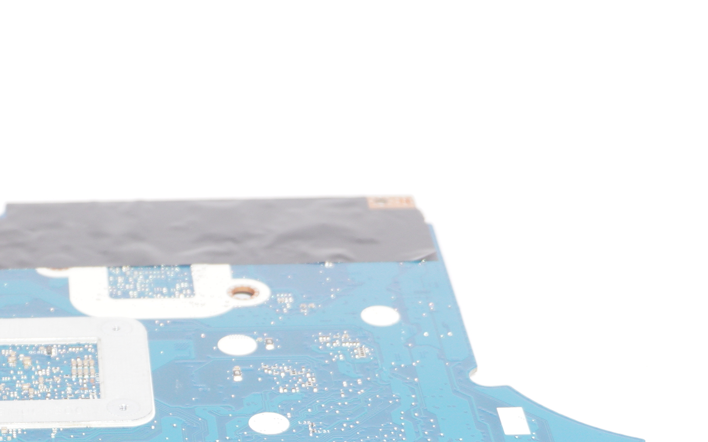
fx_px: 2375
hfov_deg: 16.8
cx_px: 119
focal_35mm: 123
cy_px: 448
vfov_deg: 10.5
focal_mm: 37
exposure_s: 1/125
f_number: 5.6
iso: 320
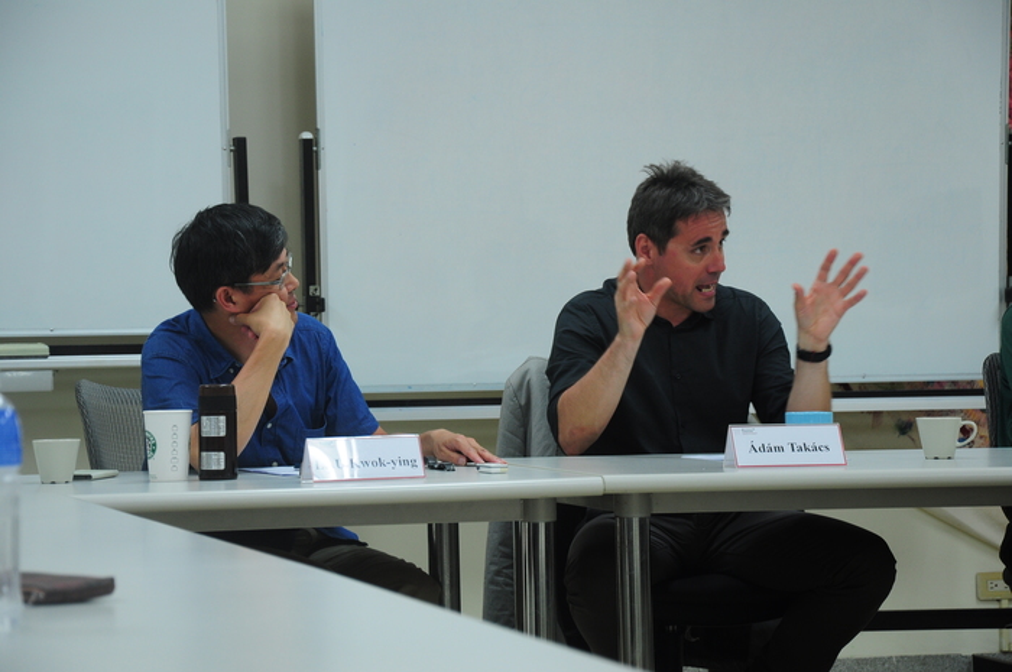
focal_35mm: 120
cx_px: 506
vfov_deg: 11.4
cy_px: 336
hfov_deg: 17.1
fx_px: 3369
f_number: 5.6
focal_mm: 80
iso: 400
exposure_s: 1/40
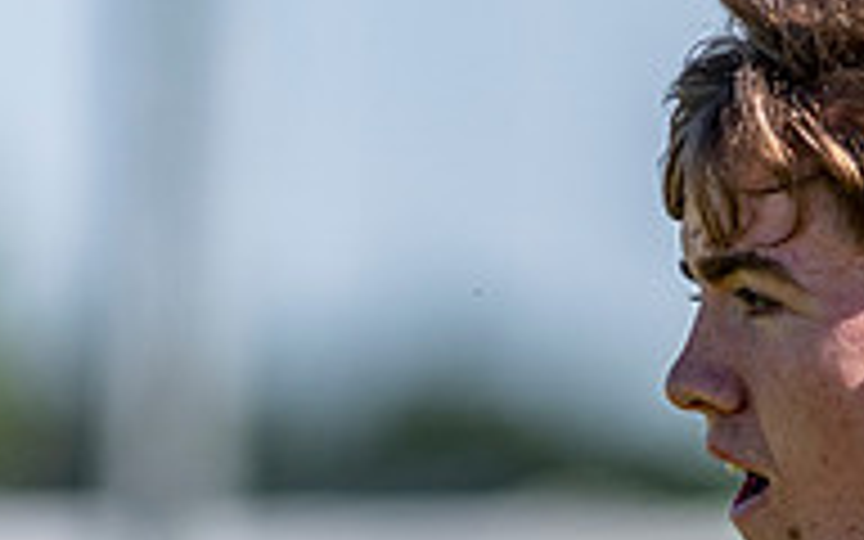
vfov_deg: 0.9
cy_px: 781
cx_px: 1125
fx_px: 32707
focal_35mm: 1389
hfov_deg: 1.5
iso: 100
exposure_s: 1/2000
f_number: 2.8
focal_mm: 300
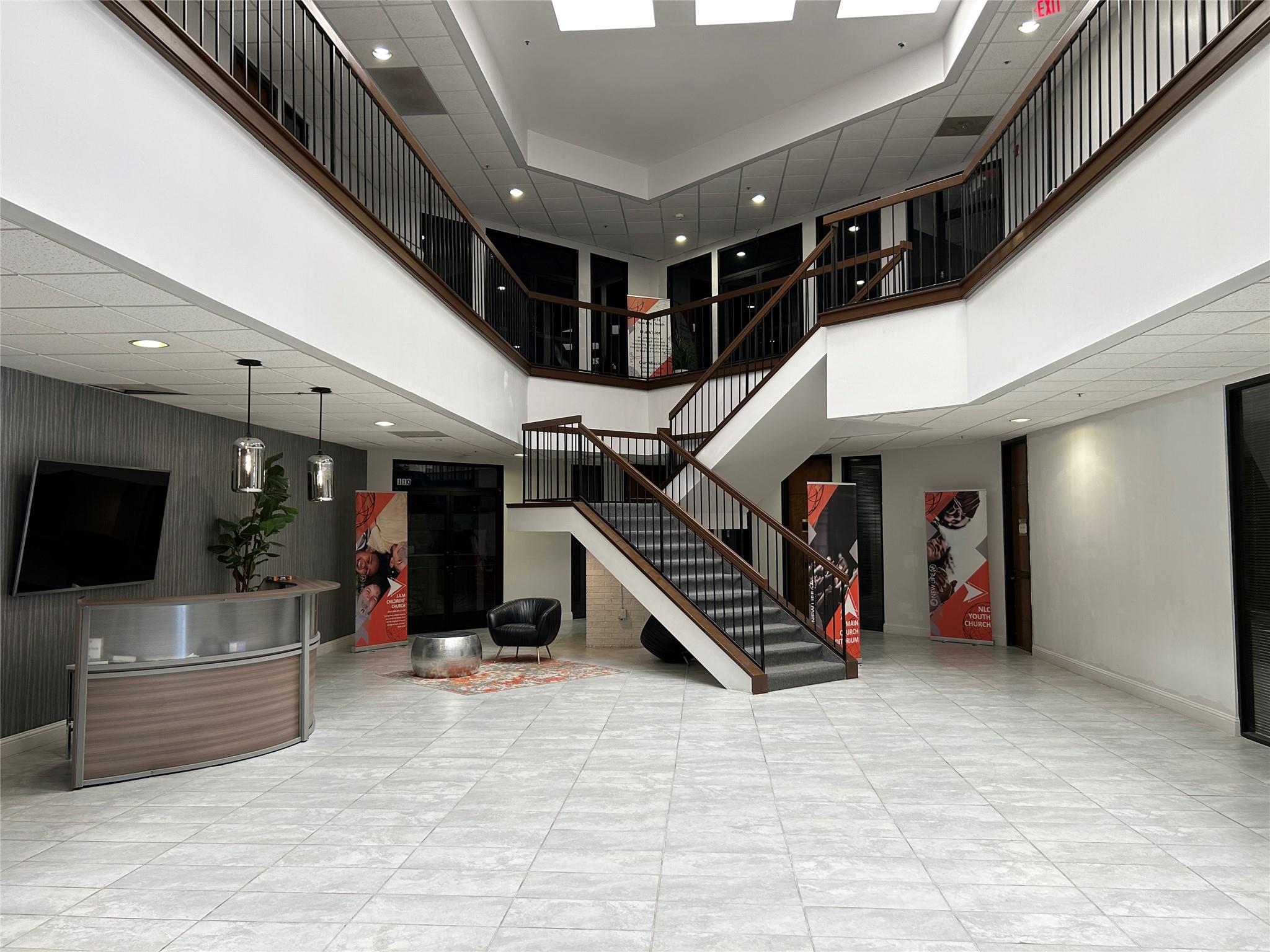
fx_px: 954
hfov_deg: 67.3
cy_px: 476
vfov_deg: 53.1
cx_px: 635
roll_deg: +0.5
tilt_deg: +3.2
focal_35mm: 26
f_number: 1.5
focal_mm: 5.7
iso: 80
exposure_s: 1/120
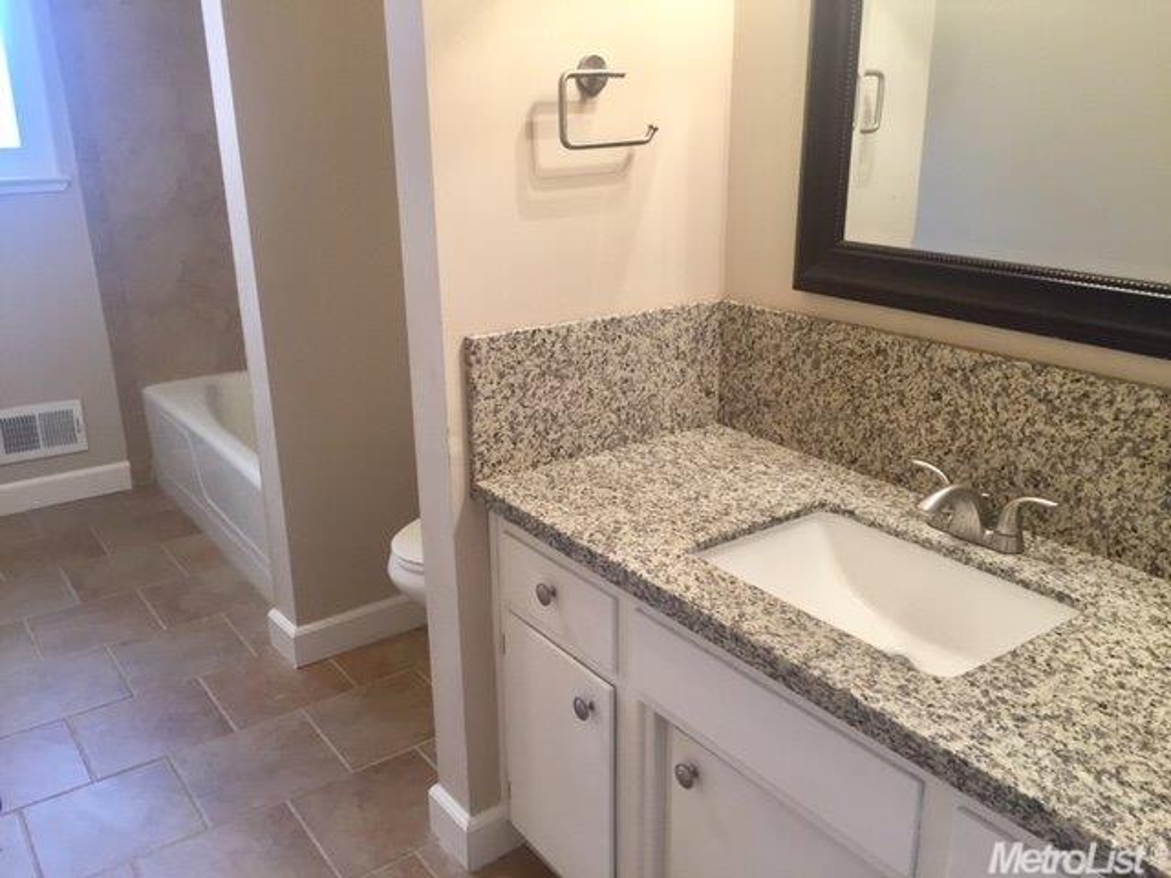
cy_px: 439
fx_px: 981
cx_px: 586
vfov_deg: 48.2
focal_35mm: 29
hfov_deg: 61.7
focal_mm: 4.15
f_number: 2.2
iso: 64
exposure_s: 1/30
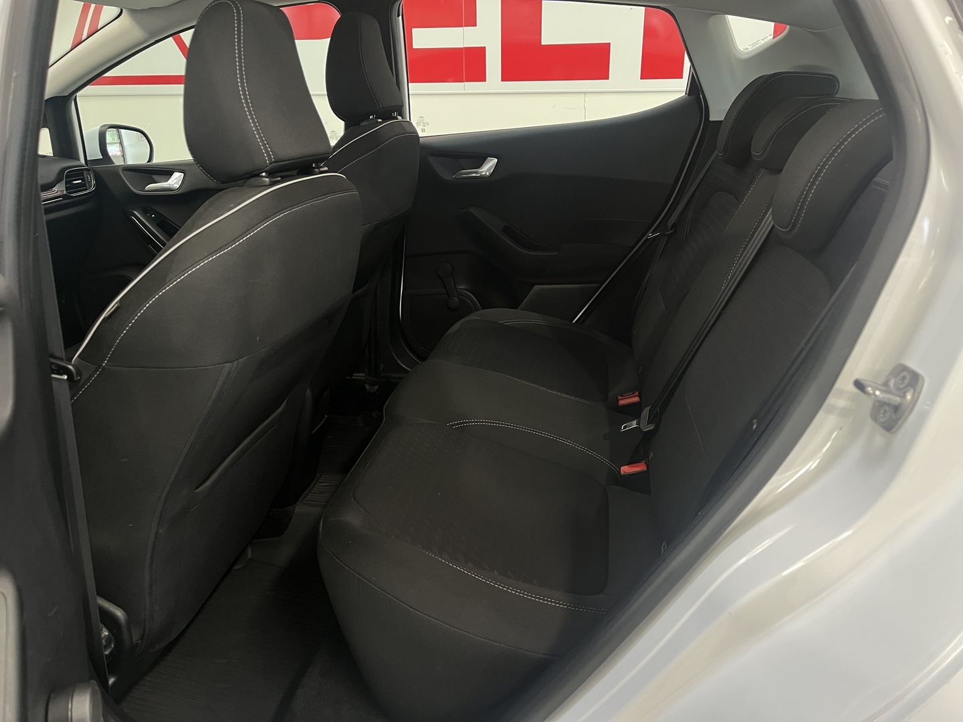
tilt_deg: -19.2
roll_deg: +0.4
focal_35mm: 26
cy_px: 361
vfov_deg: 53.1
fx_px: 723
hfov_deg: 67.3
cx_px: 482
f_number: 1.6
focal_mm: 5.1
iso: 320
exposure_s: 1/50
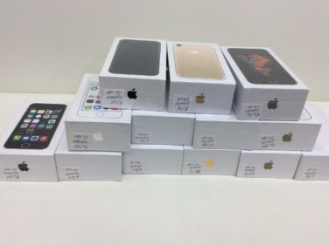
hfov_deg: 54.0
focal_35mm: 34
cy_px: 125
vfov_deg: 41.8
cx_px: 168
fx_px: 323
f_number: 2.4
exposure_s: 1/50
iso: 40
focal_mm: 3.3
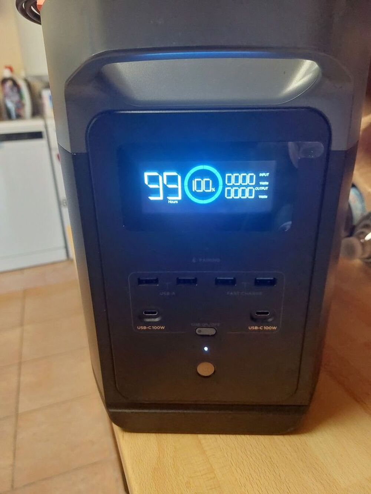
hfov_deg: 54.9
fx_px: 357
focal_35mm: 25
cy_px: 247
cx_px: 186
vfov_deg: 69.4
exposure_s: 1/25
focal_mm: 5.23
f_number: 1.8
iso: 800
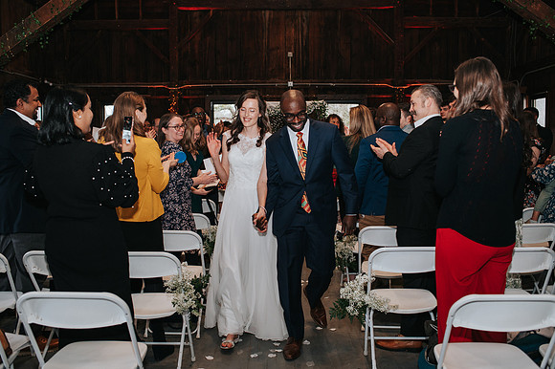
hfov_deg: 53.1
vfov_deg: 36.8
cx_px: 278
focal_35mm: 36
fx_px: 556
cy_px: 184
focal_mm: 35
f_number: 3.2
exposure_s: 1/200
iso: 1000
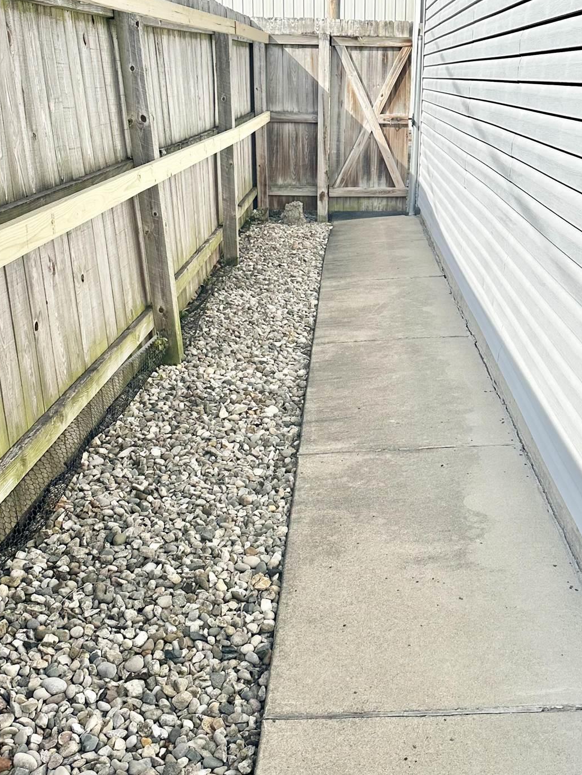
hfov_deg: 35.8
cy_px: 344
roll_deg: -2.5
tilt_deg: -14.6
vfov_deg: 46.7
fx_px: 896
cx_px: 360
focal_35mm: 40
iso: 80
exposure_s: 1/4348
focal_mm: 6.86
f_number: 1.78
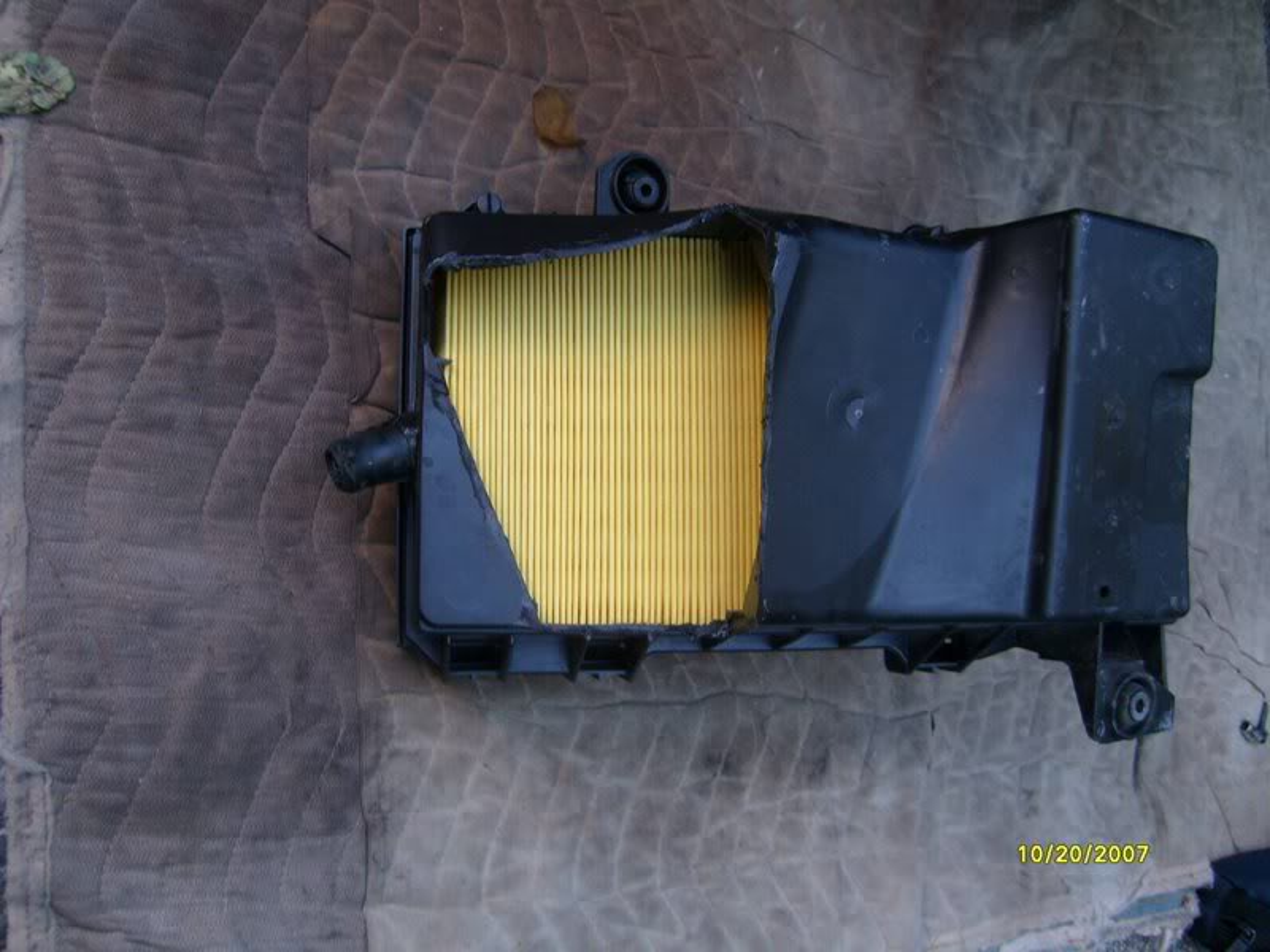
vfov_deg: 40.7
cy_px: 476
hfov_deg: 52.6
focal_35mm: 35
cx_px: 635
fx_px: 1284
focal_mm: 5.8
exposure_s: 1/45
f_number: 2.8
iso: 80
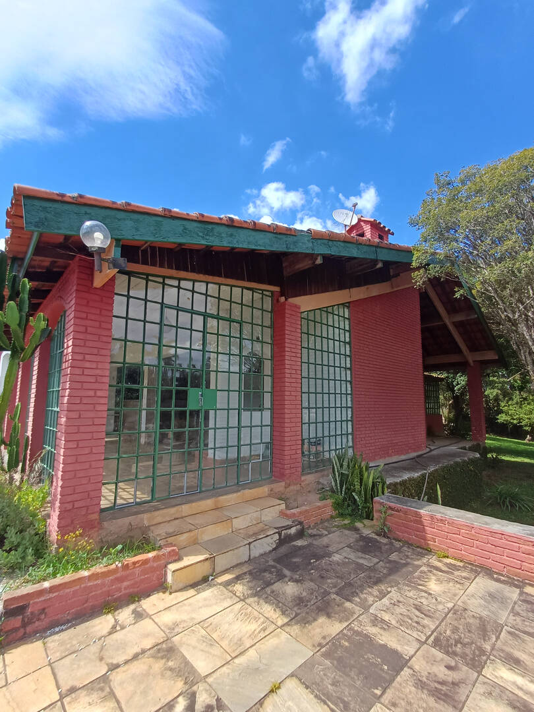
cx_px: 267
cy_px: 356
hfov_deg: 78.1
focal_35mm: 16
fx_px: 329
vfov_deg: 94.5
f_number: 2.2
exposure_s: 1/809
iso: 40
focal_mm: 1.64
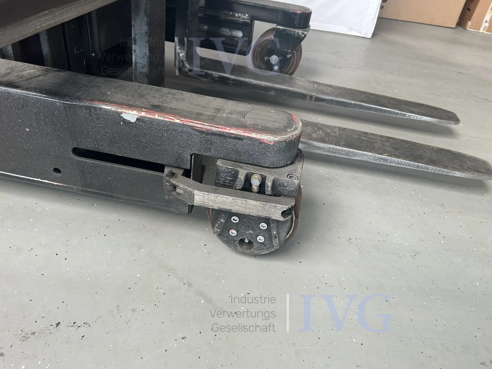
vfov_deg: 53.1
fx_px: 370
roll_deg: -8.4
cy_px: 184
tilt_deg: -35.6
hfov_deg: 67.3
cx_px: 246
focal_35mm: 26
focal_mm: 5.7
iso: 100
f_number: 1.5
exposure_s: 1/121
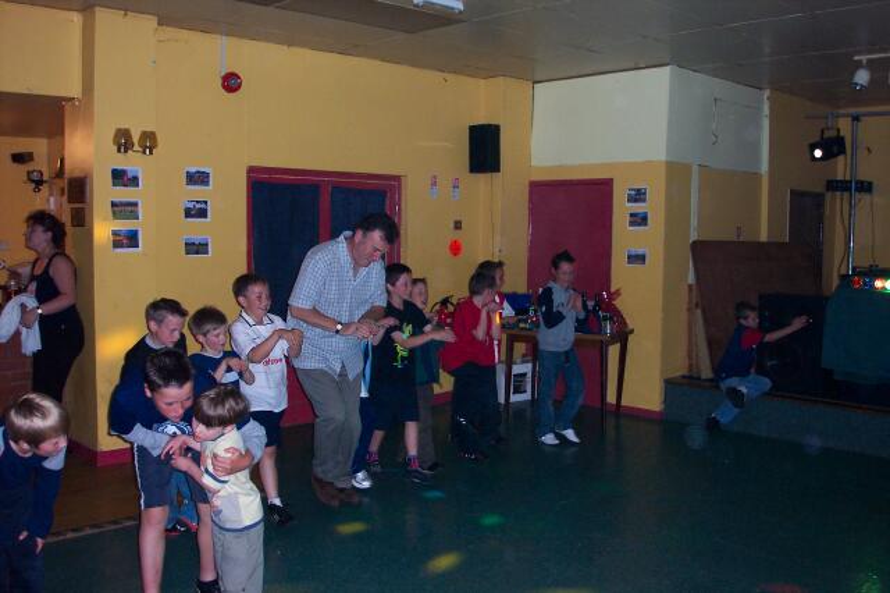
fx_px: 865
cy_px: 296
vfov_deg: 37.8
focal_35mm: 35
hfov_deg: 54.5
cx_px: 445
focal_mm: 7.5
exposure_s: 1/30
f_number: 2.8
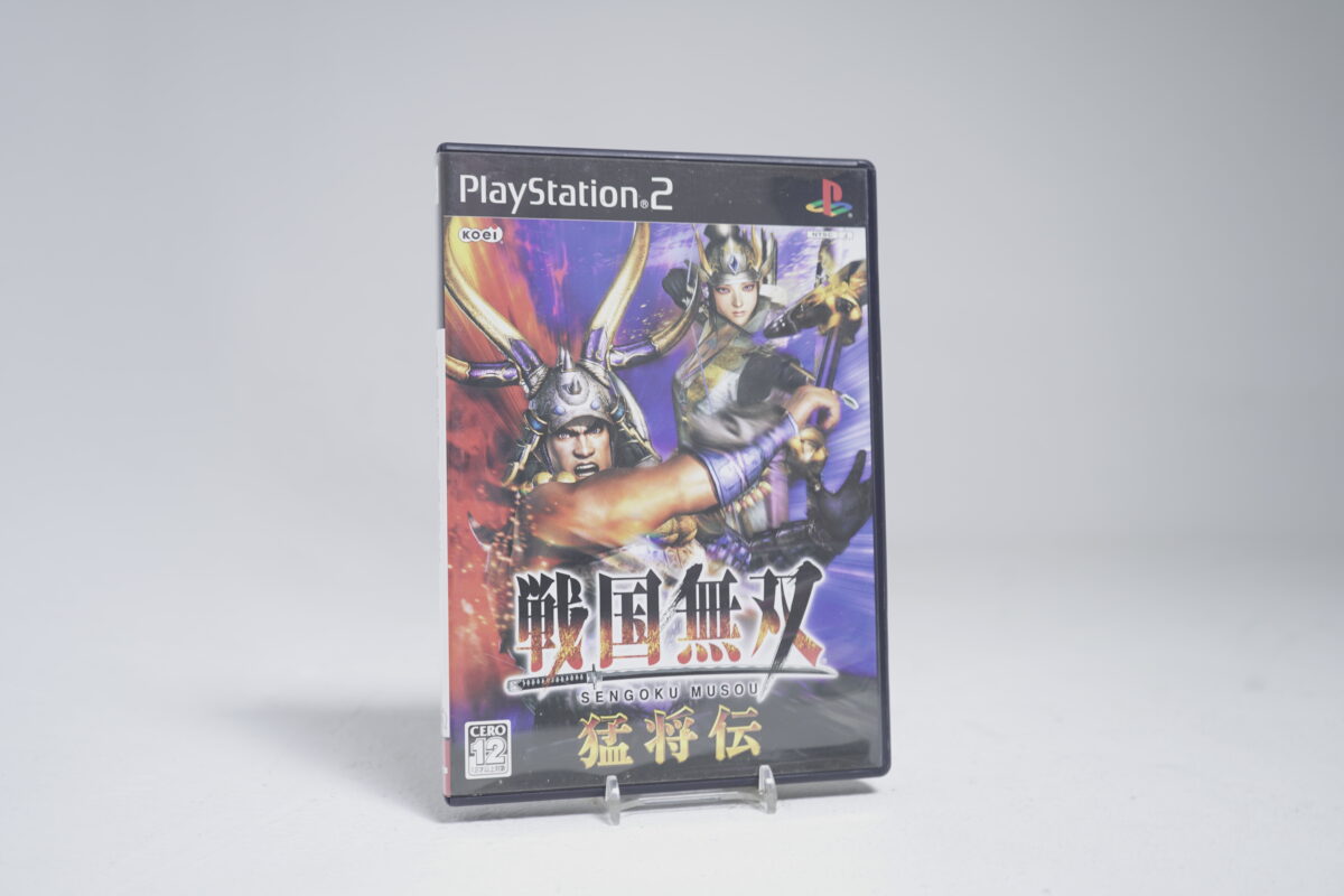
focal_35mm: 36
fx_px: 1344
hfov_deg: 53.1
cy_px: 448
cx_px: 672
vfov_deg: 36.9
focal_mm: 36
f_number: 5
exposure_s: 1/4
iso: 100
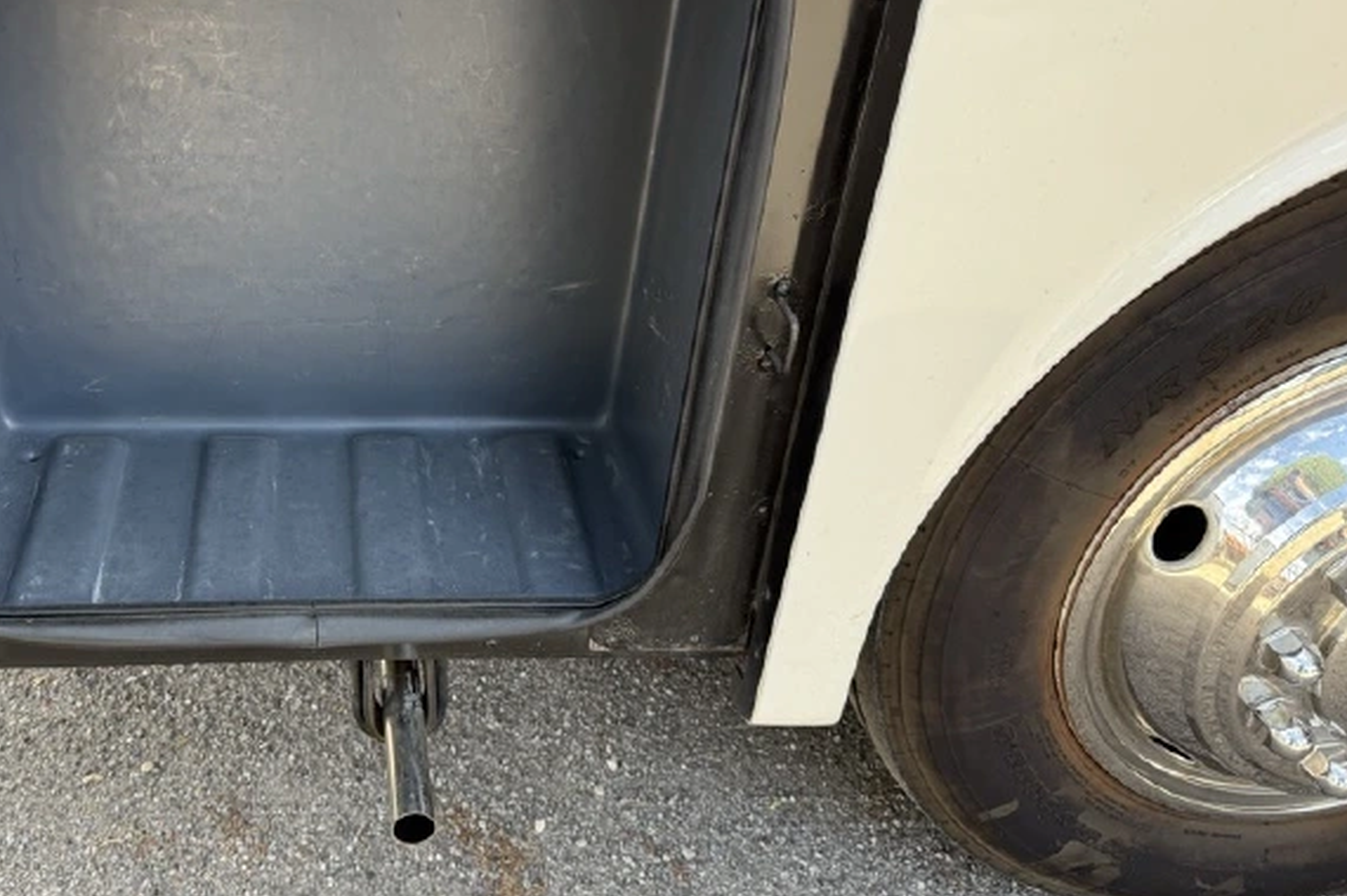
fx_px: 1309
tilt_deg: -29.1
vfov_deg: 37.6
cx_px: 415
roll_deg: -4.6
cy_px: 344
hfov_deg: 53.1
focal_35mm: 35
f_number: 1.78
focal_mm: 6.76
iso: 100
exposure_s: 1/497
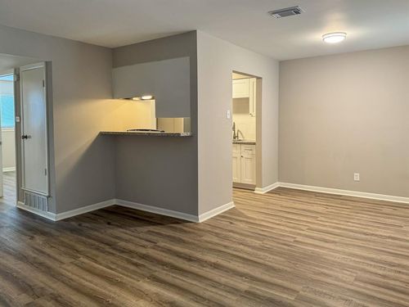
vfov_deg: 56.8
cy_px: 154
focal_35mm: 24
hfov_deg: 71.6
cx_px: 204
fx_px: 284
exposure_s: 1/60
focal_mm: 6.86
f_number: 1.8
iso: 320
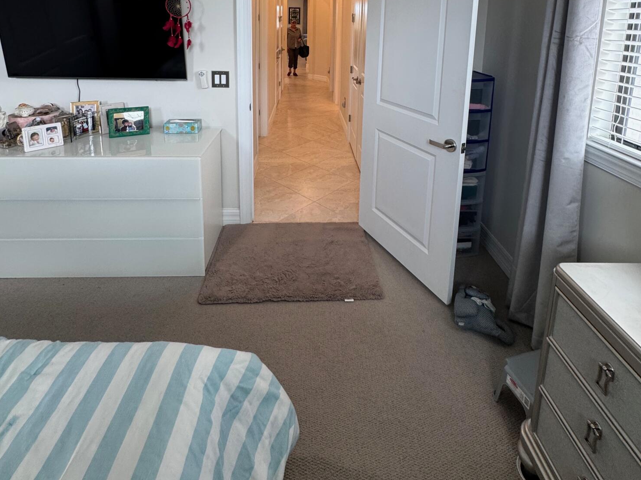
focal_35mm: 19
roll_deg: -1.7
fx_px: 352
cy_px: 74
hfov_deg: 84.7
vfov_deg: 61.0
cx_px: 318
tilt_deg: -6.9
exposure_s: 1/120
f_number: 2.2
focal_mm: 2.22
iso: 160
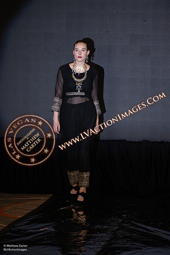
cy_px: 128
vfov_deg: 10.3
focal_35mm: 200
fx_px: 1417
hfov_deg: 6.9
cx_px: 85
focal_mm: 200
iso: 2500
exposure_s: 1/250
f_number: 2.8
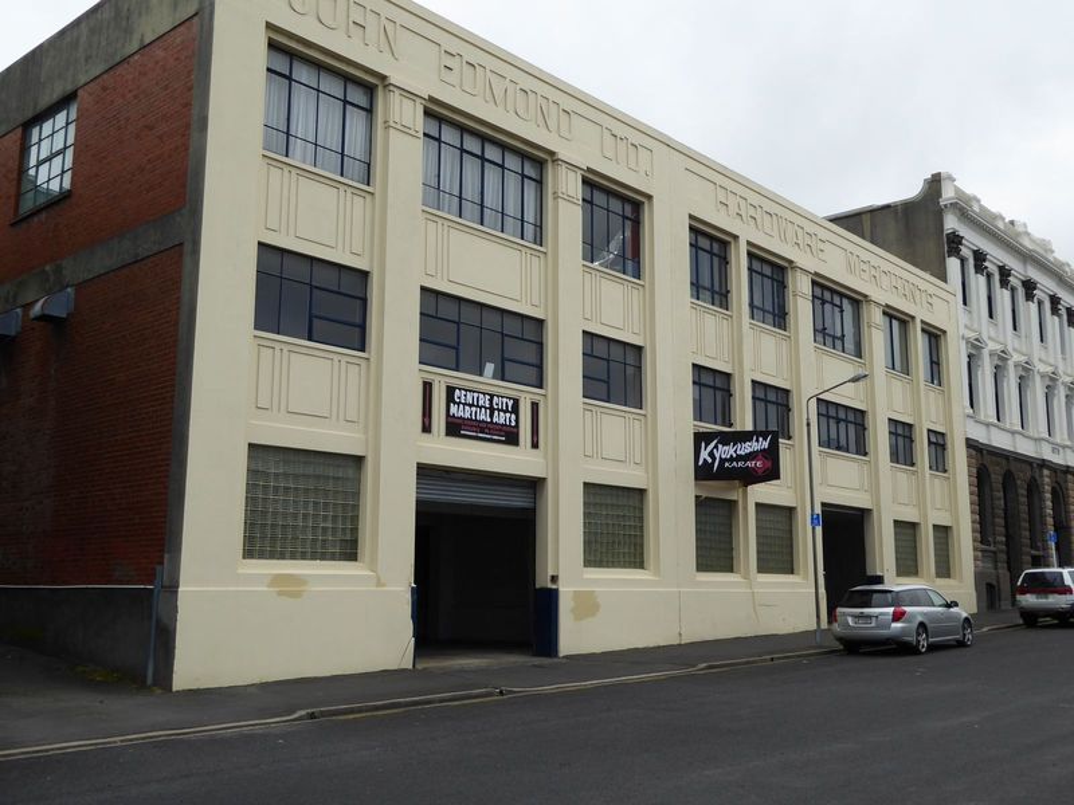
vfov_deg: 39.7
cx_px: 537
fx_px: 1117
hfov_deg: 51.4
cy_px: 402
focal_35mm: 36
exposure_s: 1/640
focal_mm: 6.3
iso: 80
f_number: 3.7
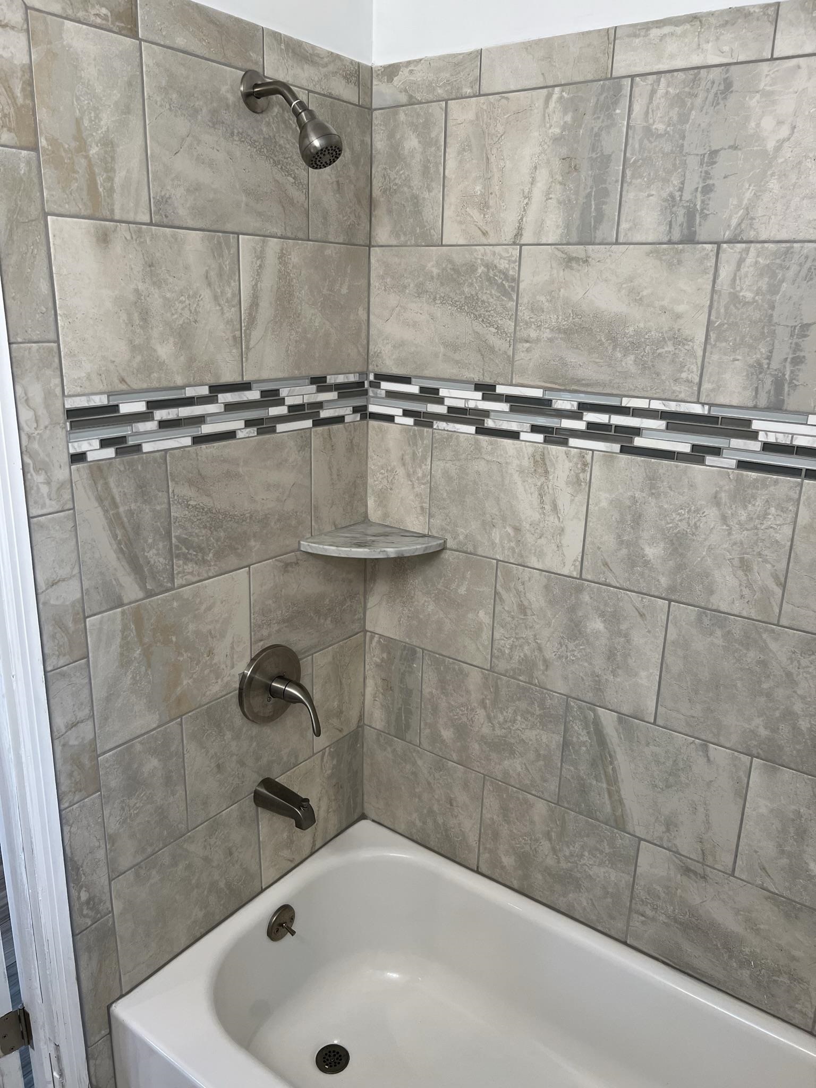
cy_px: 544
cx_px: 408
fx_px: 817
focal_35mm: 26
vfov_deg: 67.3
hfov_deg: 53.1
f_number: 1.5
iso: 100
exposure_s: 1/120
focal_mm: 5.7
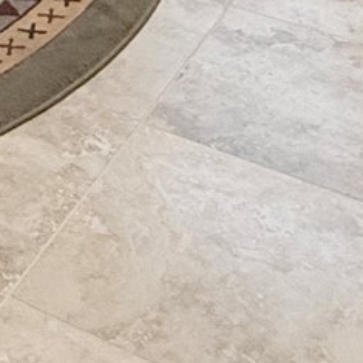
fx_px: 1198
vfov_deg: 12.5
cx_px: -56
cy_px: -568
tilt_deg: -1.0
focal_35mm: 101
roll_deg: -0.5
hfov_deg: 16.6
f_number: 2.2
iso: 200
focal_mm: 2.22
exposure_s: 1/120
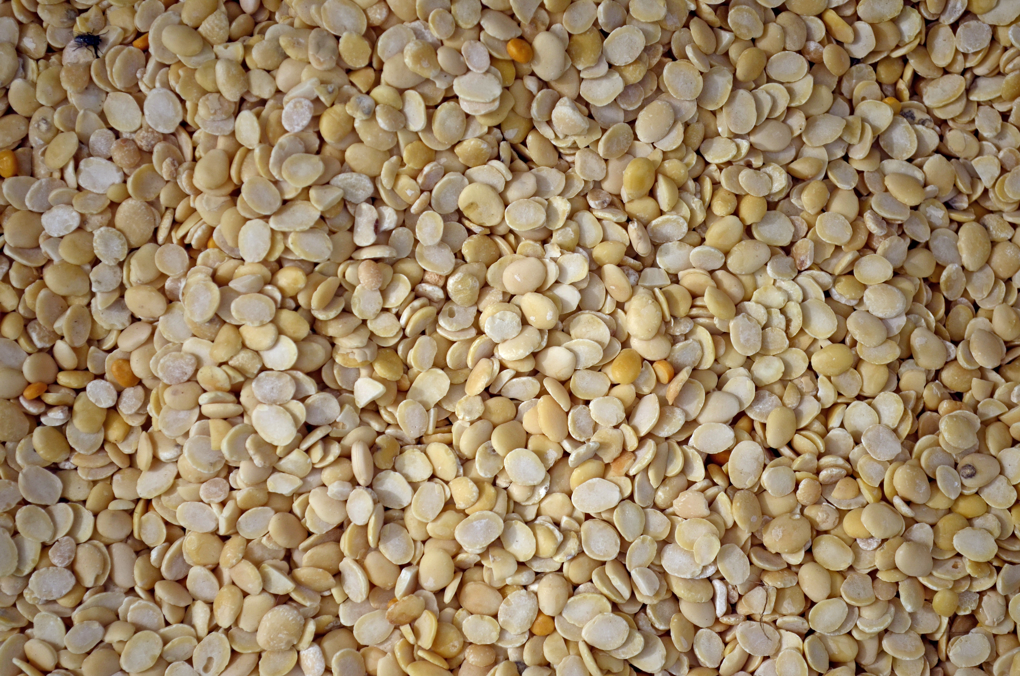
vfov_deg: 16.5
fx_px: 2333
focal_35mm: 82
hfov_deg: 24.7
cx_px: 510
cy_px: 338
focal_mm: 55
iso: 200
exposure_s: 1/2500
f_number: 5.6
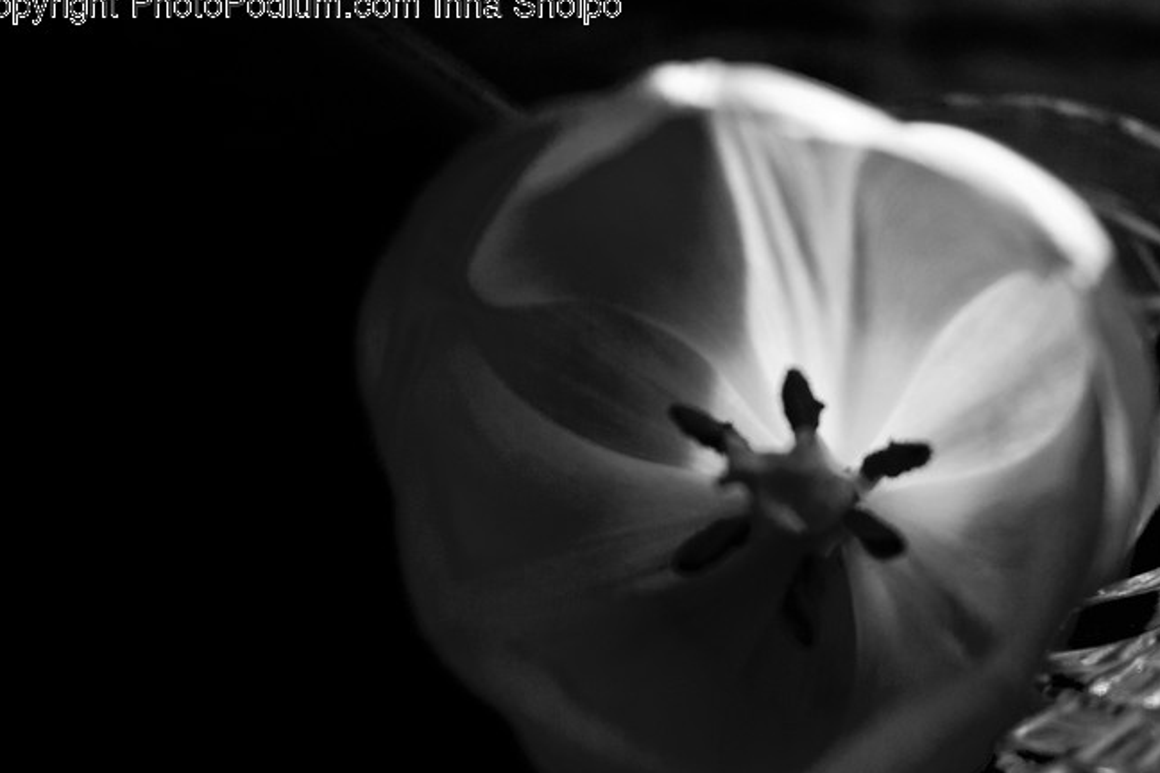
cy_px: 501
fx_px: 4704
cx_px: 772
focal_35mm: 146
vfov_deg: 9.4
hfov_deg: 14.0
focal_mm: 70
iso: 200
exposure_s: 1/400
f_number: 4.5
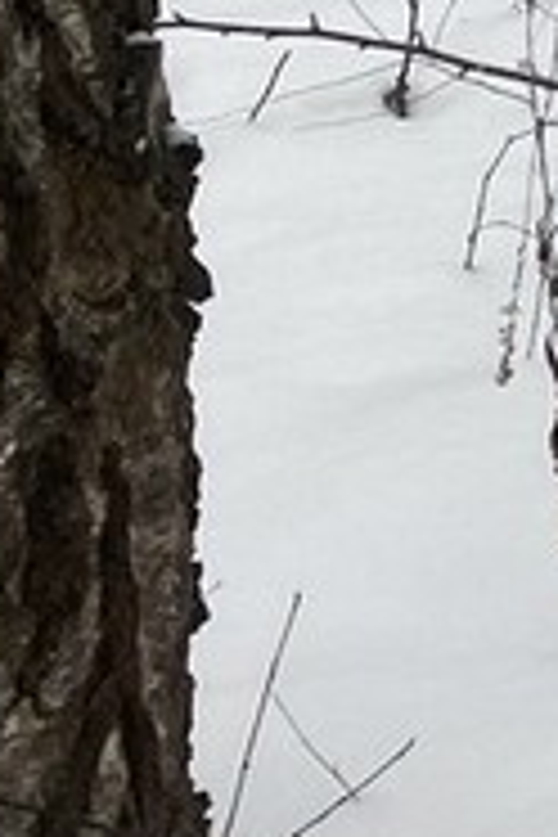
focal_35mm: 149
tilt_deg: -12.6
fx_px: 3464
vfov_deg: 13.3
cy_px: -252
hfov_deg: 7.0
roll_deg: -1.4
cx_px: 2236
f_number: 1.8
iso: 32
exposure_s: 1/184
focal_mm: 4.25
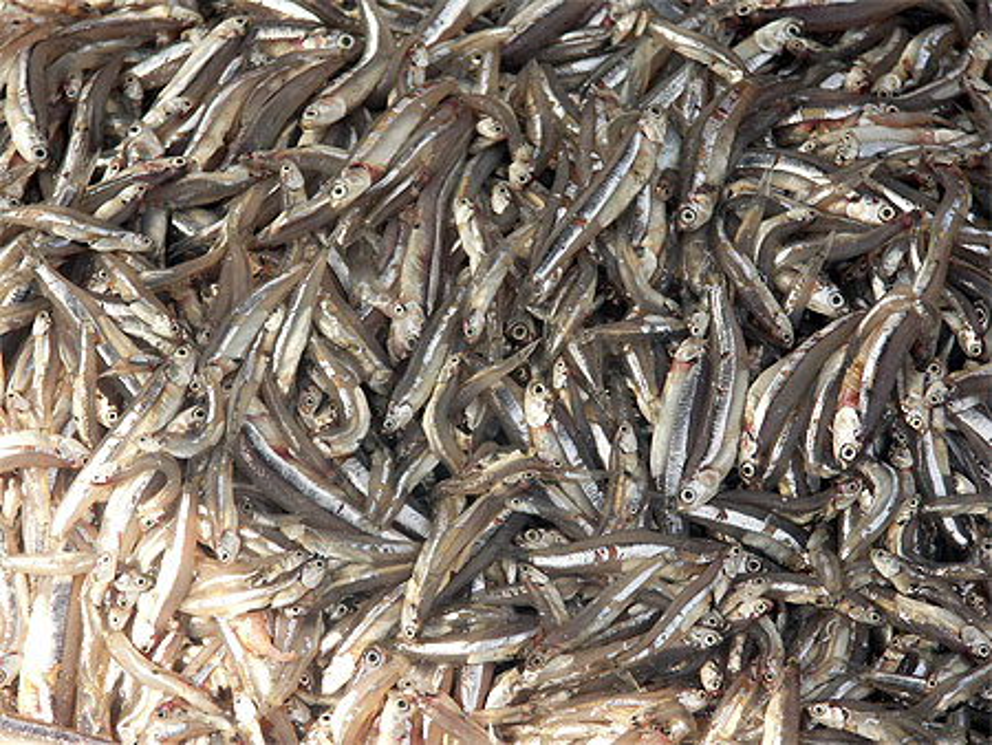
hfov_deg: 9.9
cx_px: 496
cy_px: 372
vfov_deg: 7.4
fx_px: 5735
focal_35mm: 200
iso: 80
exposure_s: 1/250
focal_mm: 50.8
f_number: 3.5
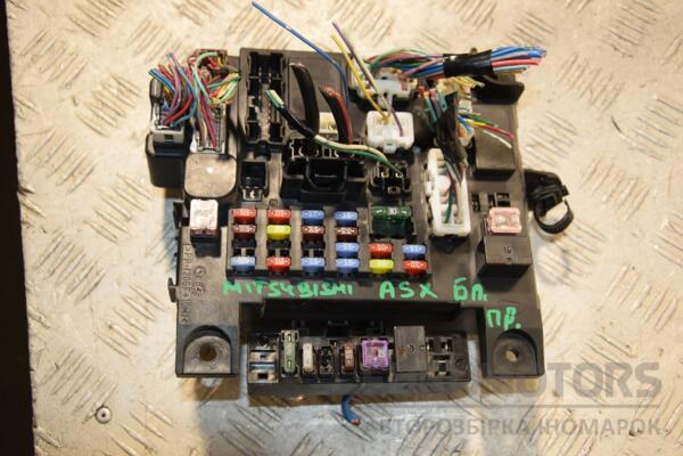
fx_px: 854
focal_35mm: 45
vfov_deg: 29.9
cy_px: 228
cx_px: 342
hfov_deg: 43.6
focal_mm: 30
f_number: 6.3
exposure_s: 1/200
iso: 800
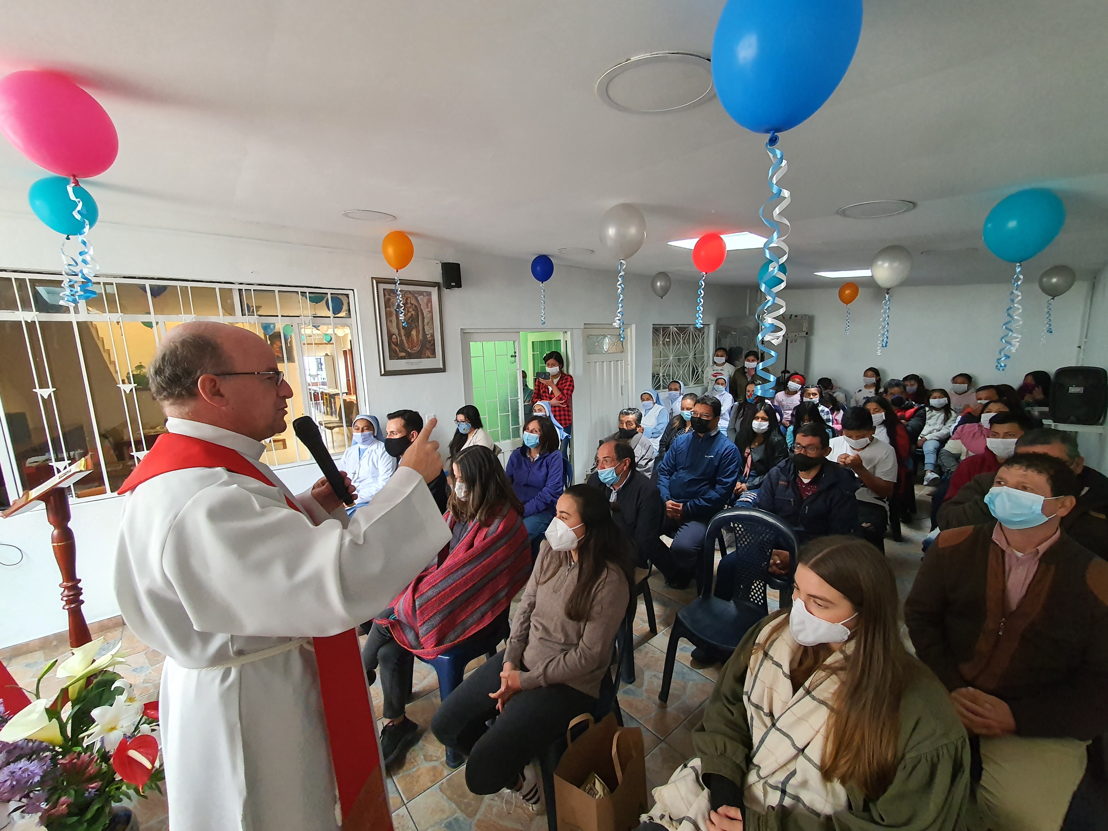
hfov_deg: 106.2
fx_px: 416
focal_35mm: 13
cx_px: 554
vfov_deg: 89.9
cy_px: 416
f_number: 2.2
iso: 400
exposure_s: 1/60
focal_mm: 1.8
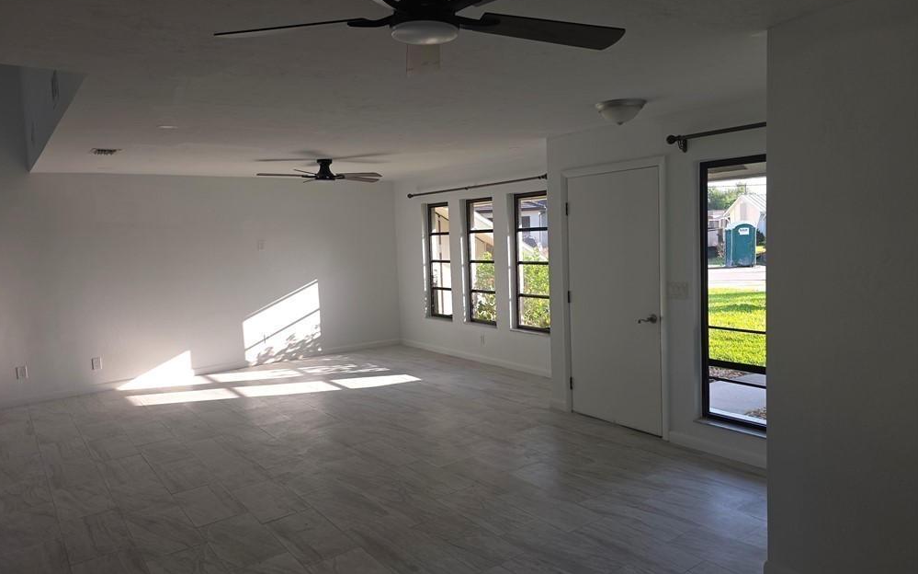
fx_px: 625
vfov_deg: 49.3
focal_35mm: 25
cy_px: 281
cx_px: 450
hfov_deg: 72.5
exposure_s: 1/120
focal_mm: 6.25
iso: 20
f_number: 1.7
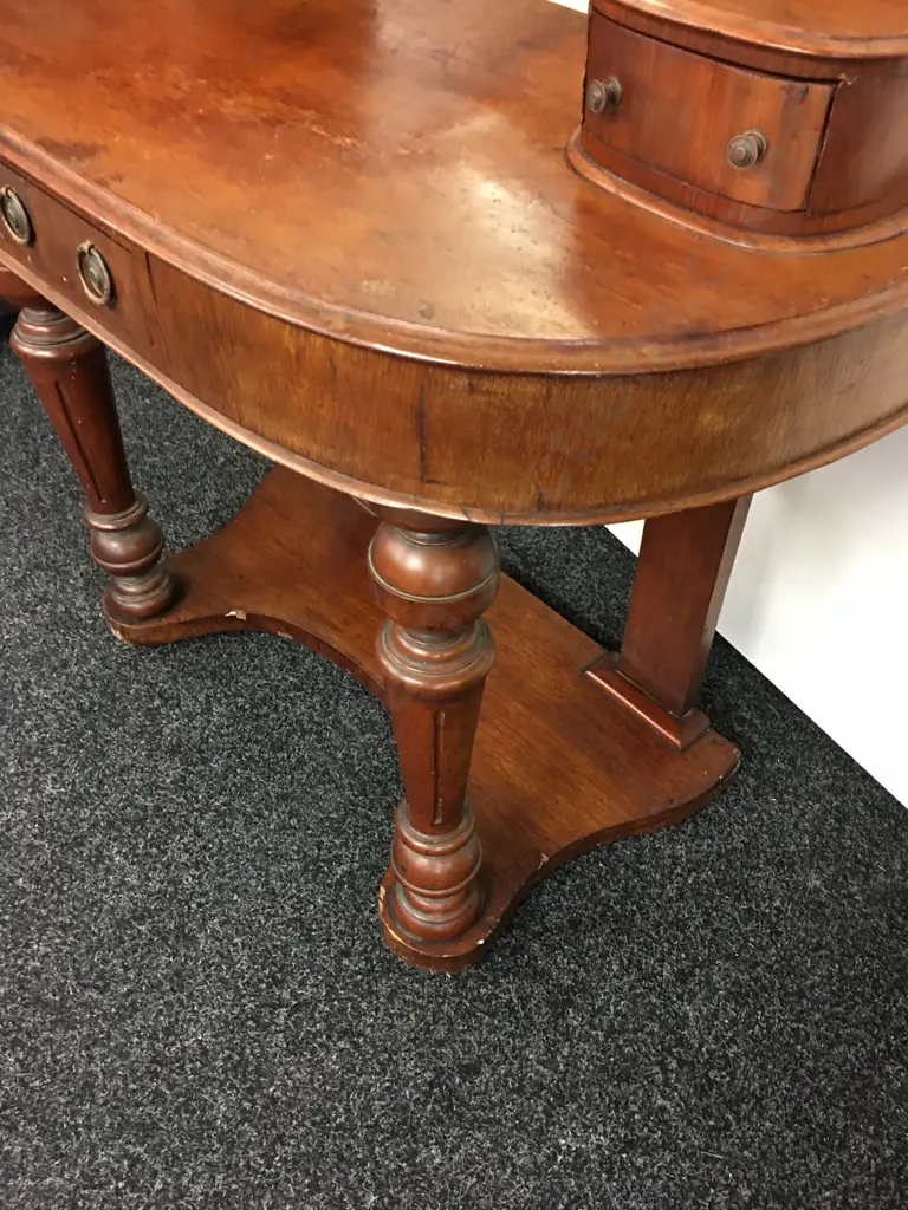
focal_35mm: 29
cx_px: 454
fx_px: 1014
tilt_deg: -46.4
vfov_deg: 61.7
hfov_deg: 48.2
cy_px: 605
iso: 125
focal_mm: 4.15
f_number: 2.2
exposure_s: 1/8
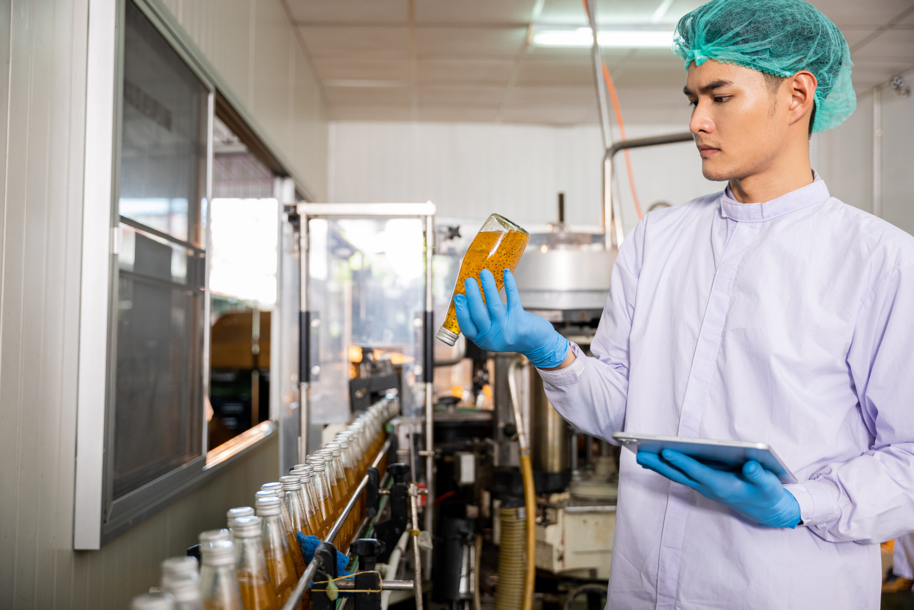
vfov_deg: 33.4
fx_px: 1016
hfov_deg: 48.5
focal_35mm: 40
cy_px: 305
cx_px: 457
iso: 500
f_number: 2.8
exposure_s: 1/160
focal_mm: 40
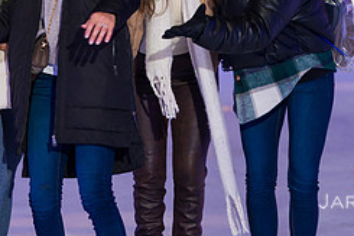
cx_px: 38
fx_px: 2329
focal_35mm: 237
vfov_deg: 5.8
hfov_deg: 8.7
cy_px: -39
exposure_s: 1/200
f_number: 3.2
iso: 2000
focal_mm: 100
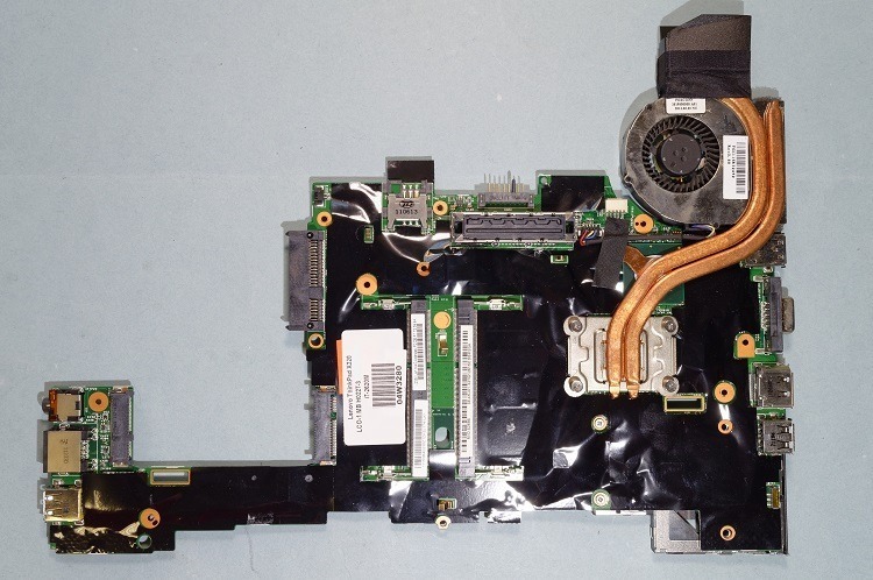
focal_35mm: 36
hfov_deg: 53.2
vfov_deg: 36.8
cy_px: 290
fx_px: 872
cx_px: 436
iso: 100
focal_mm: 24
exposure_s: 1/6
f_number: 8
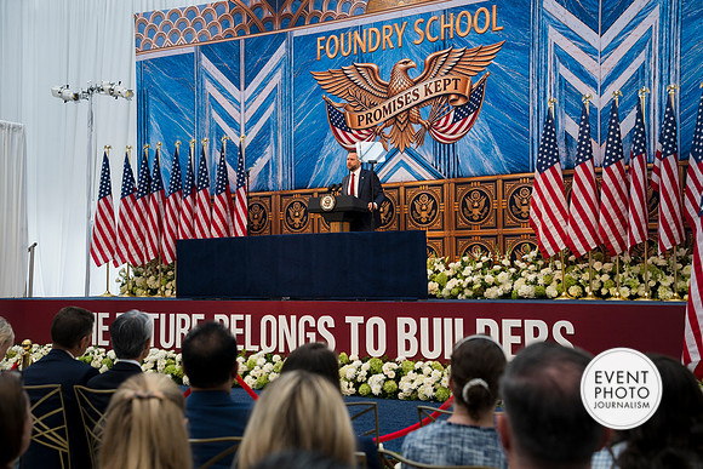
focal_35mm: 46
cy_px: 234
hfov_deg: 42.7
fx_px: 898
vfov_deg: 29.3
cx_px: 352
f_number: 4
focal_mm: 46
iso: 250
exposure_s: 1/160
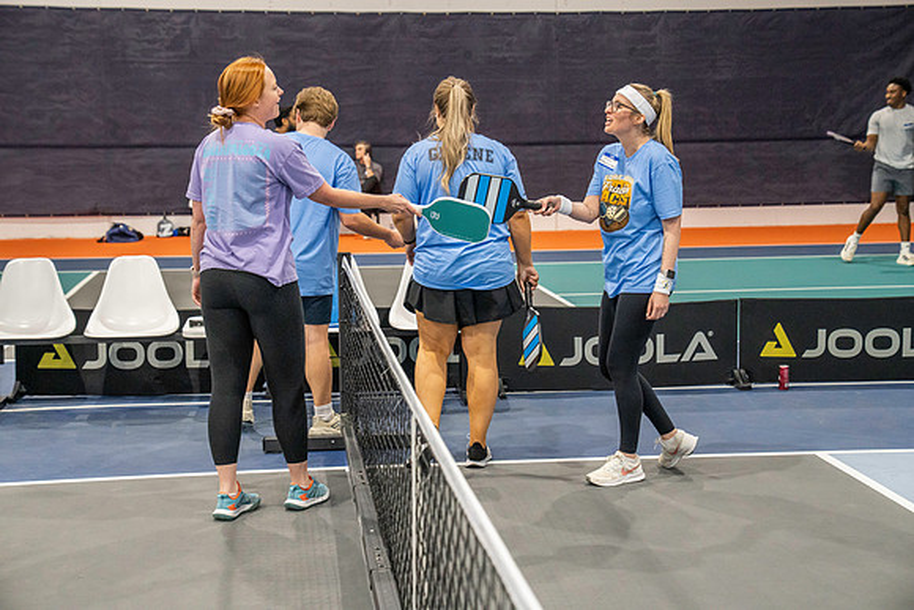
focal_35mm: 59
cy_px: 305
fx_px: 1498
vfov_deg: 23.0
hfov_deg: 33.9
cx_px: 457
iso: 6400
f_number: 4
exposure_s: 1/400
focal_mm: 59
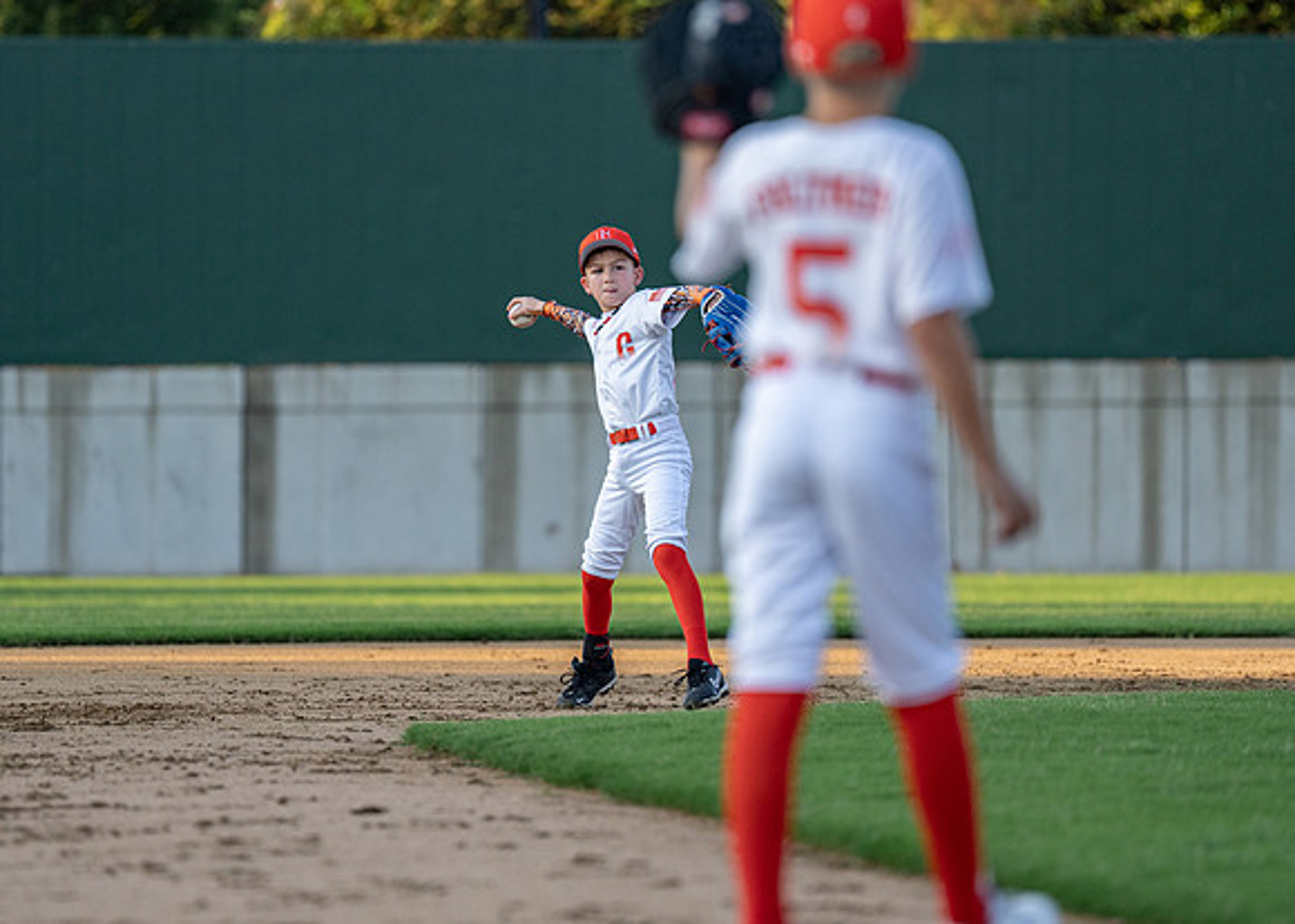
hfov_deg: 7.2
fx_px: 10249
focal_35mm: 279
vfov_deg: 5.2
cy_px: 436
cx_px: 585
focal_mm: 200
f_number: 2.8
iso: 400
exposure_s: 1/2500
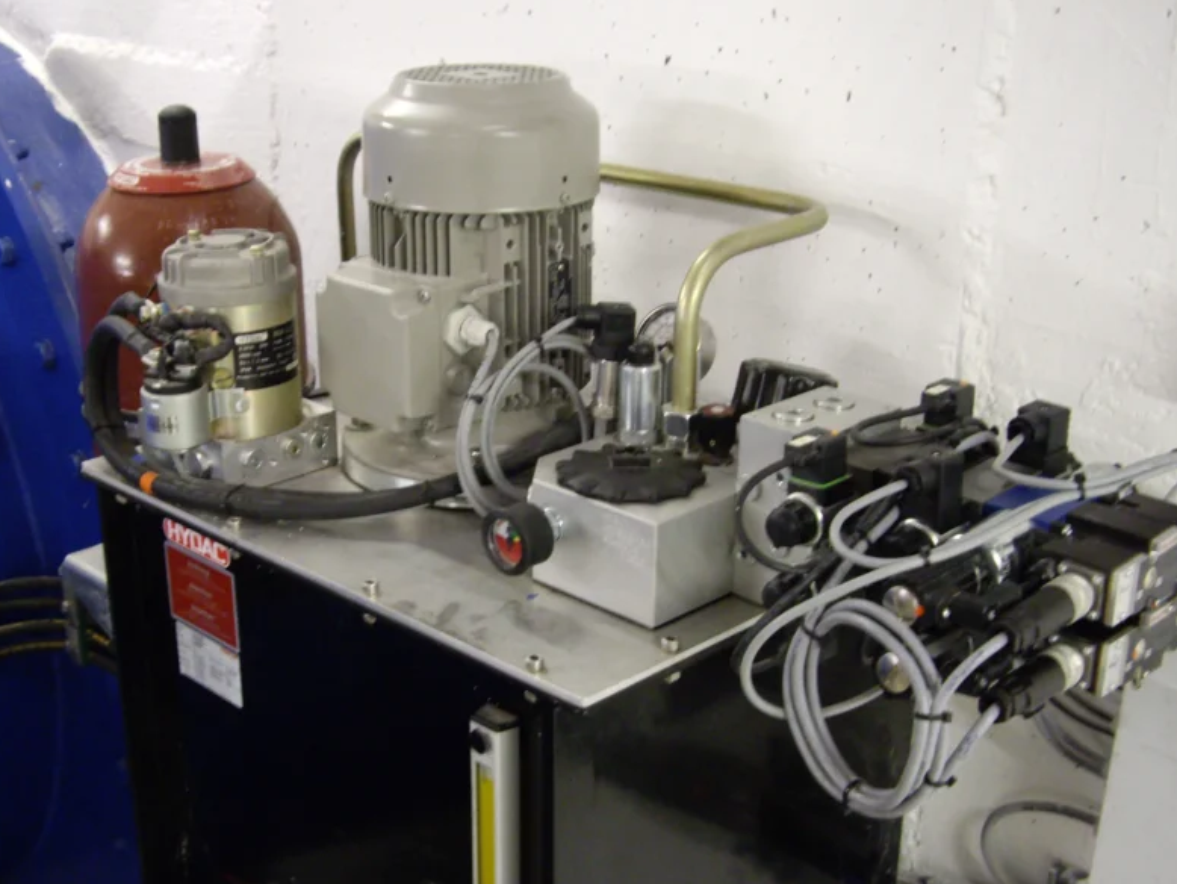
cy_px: 557
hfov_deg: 38.1
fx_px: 1701
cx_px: 510
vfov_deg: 29.0
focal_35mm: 50
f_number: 2.8
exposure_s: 1/20
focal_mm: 7.9
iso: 400
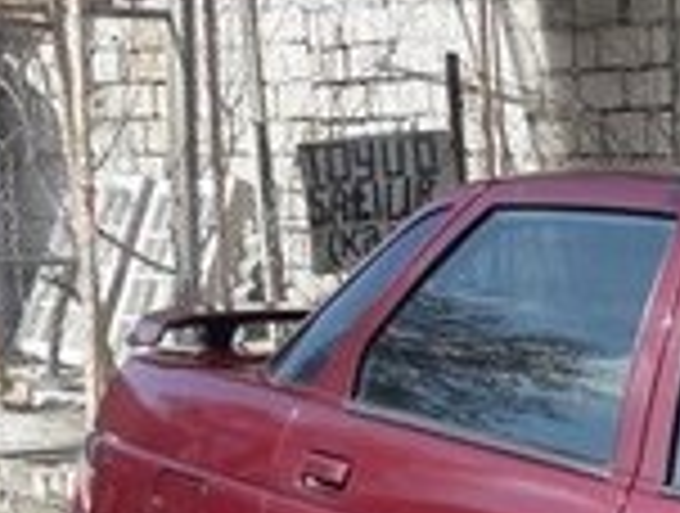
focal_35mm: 122
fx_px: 2402
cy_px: 925
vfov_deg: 11.3
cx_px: 995
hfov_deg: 15.0
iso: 40
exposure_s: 1/1067
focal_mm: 3.7
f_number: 1.9
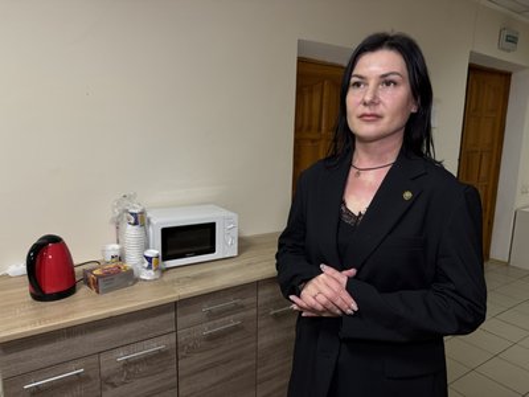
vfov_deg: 56.8
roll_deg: -1.4
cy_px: 198
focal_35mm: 24
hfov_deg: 71.6
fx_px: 367
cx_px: 264
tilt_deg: -10.1
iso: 160
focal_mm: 6.76
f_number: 1.78
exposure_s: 1/50
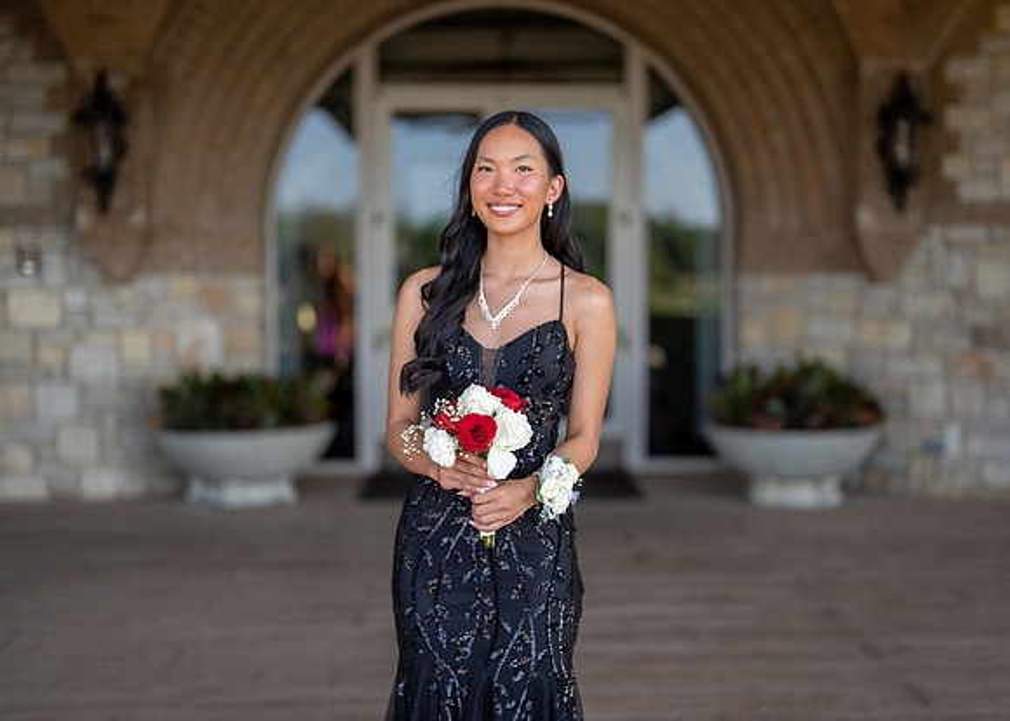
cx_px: 521
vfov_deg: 26.0
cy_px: 363
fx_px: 1562
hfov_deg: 35.8
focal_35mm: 54
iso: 160
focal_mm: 50
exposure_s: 1/2000
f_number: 1.2
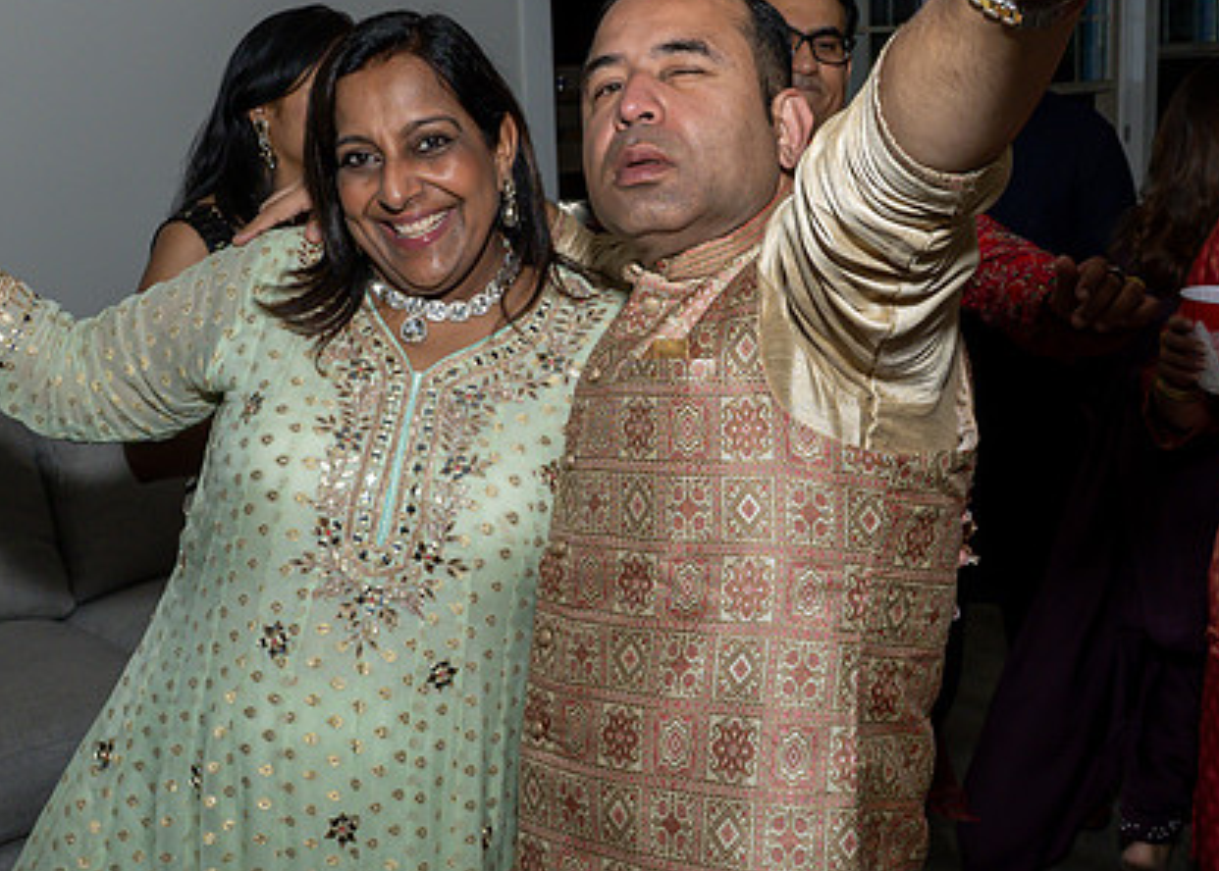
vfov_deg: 30.5
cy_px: 332
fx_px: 1593
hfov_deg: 41.8
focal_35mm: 46
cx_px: 566
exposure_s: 1/250
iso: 640
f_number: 8
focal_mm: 20
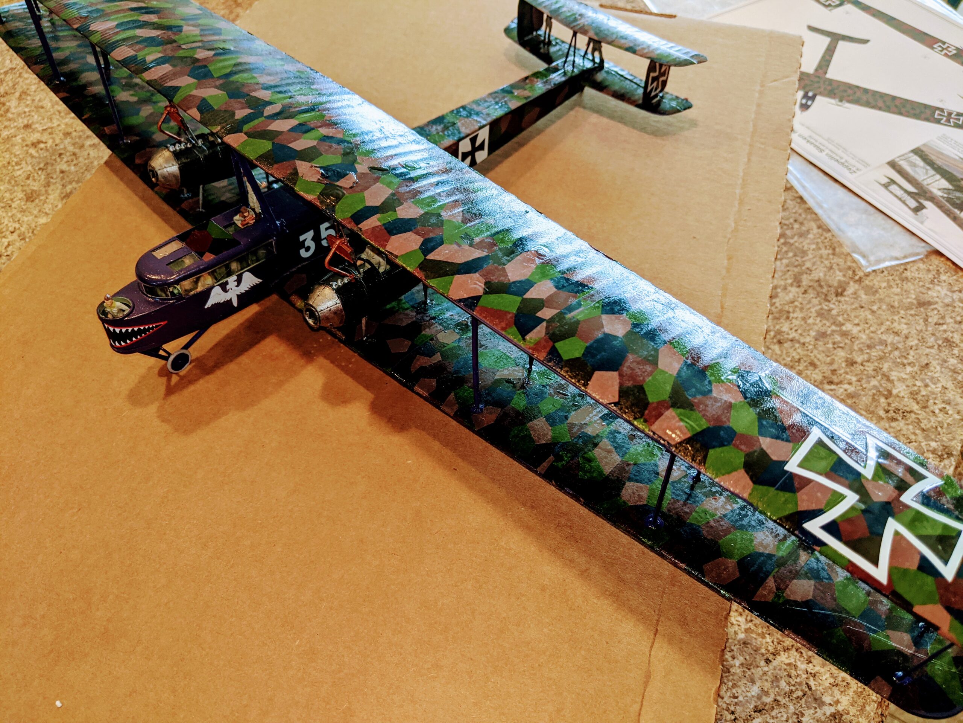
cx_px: 482
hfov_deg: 65.3
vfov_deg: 51.4
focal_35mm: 27
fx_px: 751
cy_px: 362
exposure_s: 1/125
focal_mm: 4.44
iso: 84
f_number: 1.8
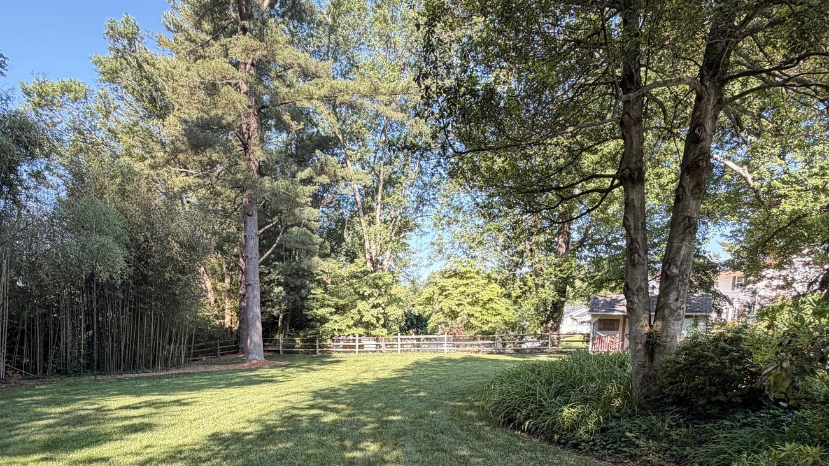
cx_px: 378
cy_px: 397
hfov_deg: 76.2
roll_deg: -0.8
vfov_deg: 44.4
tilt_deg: -7.6
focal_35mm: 24
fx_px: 527
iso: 50
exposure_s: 1/121
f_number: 2.2
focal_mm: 2.22
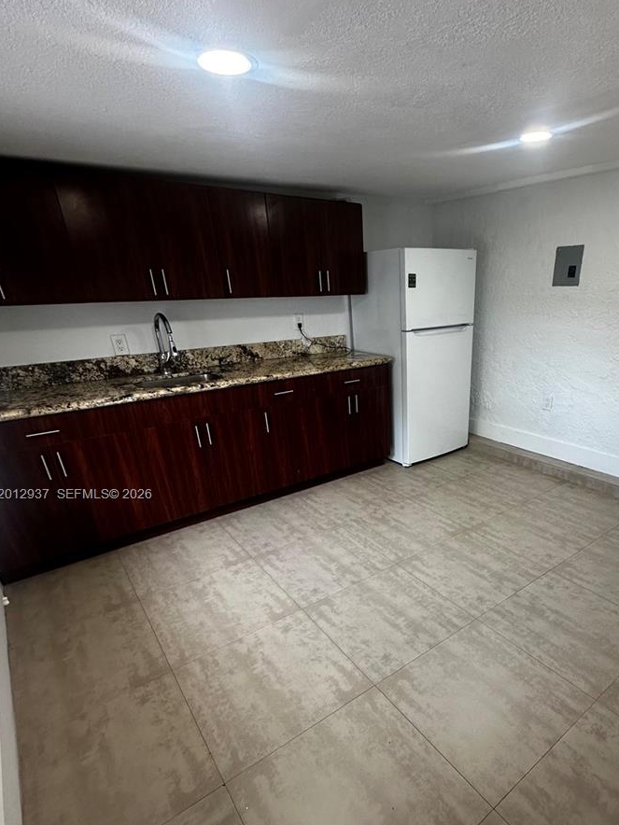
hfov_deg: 67.3
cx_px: 400
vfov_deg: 83.6
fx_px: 453
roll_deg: +0.1
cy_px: 496
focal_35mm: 19
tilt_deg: -24.3
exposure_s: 1/120
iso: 200
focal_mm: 2.22
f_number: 2.2
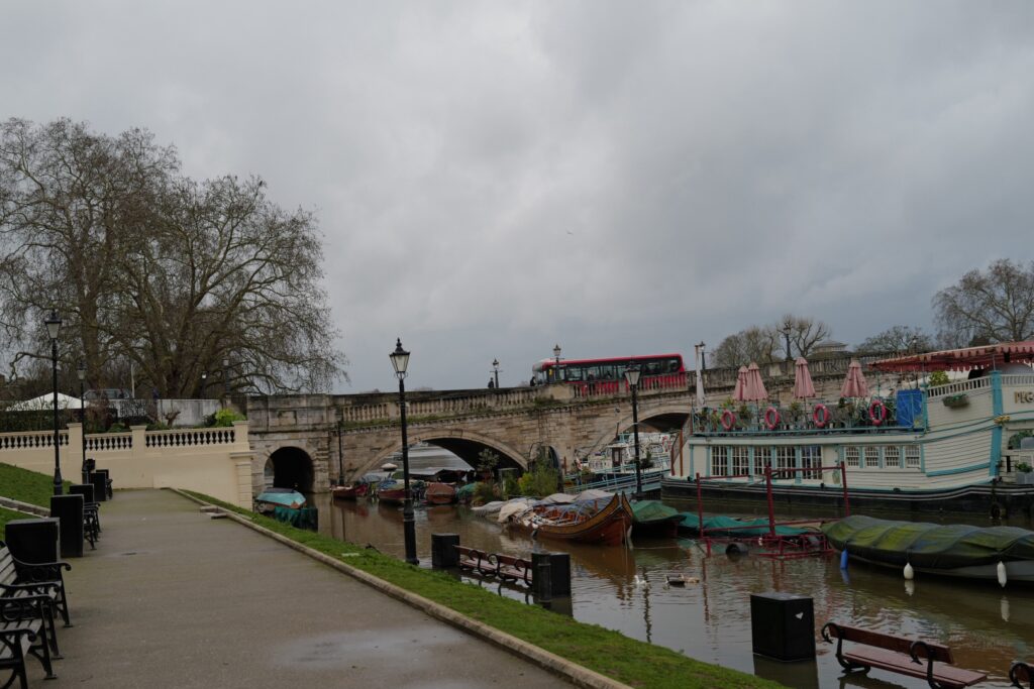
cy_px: 344
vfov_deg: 31.2
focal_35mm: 43
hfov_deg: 45.4
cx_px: 517
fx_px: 1235
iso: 100
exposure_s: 1/125
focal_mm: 43
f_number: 3.5
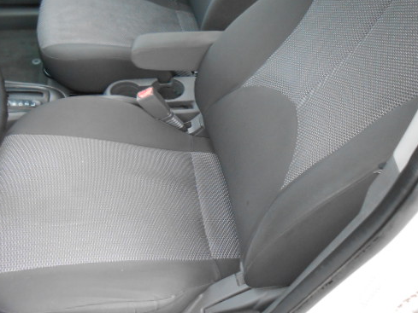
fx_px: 411
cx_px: 222
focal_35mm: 34
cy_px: 136
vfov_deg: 41.7
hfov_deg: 53.9
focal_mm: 4.6
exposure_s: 1/160
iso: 400
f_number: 3.5
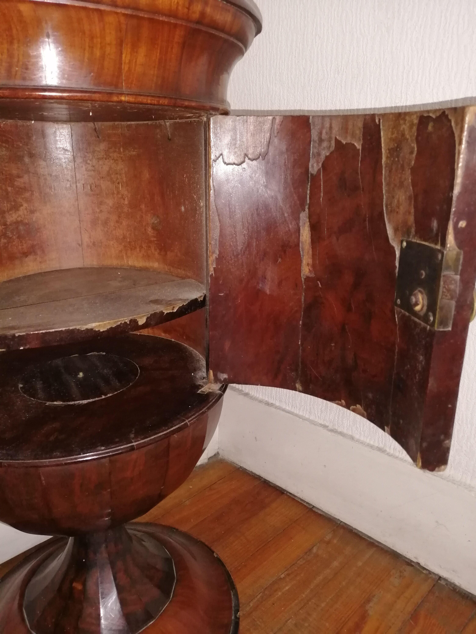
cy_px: 317
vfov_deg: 67.3
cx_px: 238
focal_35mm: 26
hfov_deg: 53.1
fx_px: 477
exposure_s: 1/33.3
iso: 320
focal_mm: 3.62
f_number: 1.8
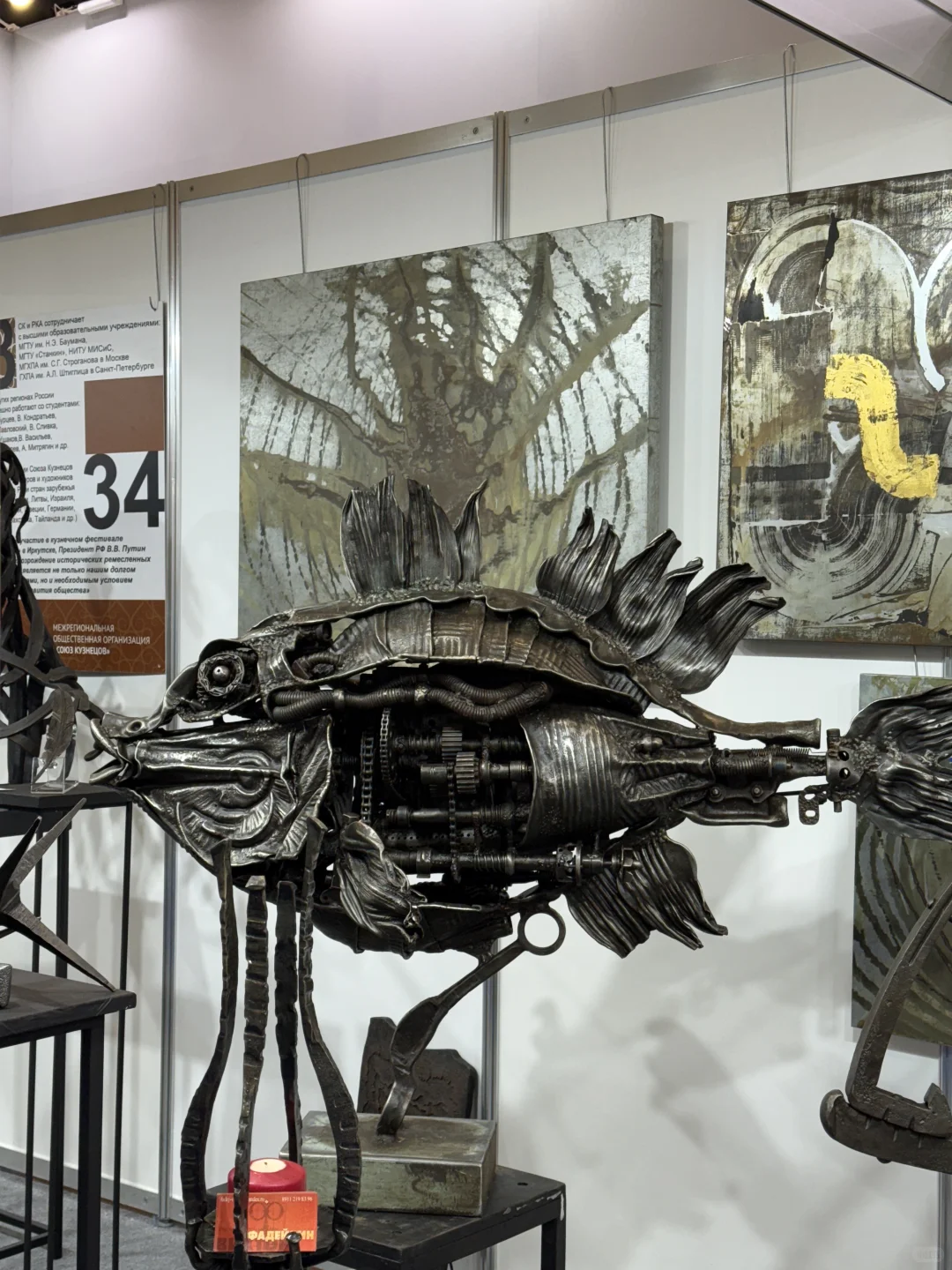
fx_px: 1760
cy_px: 635
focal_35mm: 48
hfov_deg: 30.3
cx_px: 476
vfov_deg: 39.7
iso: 64
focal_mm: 6.76
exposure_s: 1/100
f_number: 1.78
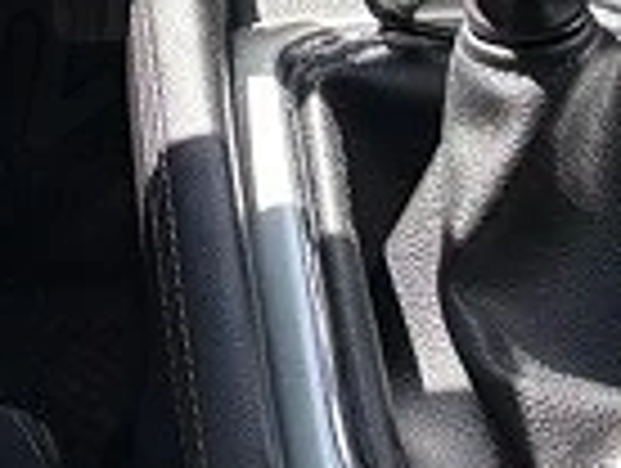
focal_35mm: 188
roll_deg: -0.8
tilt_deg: -17.2
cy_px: -1022
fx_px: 3379
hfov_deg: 10.5
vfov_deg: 7.0
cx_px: 284
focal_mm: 5.96
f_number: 1.6
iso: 50
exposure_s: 1/425
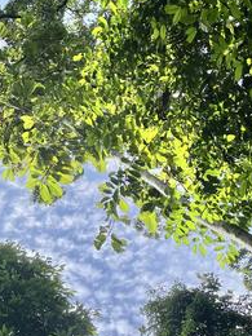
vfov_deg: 27.7
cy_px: 143
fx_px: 679
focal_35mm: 70
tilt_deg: +78.6
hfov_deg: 19.7
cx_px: -54
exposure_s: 1/1916
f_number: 1.6
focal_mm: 4.2
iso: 32
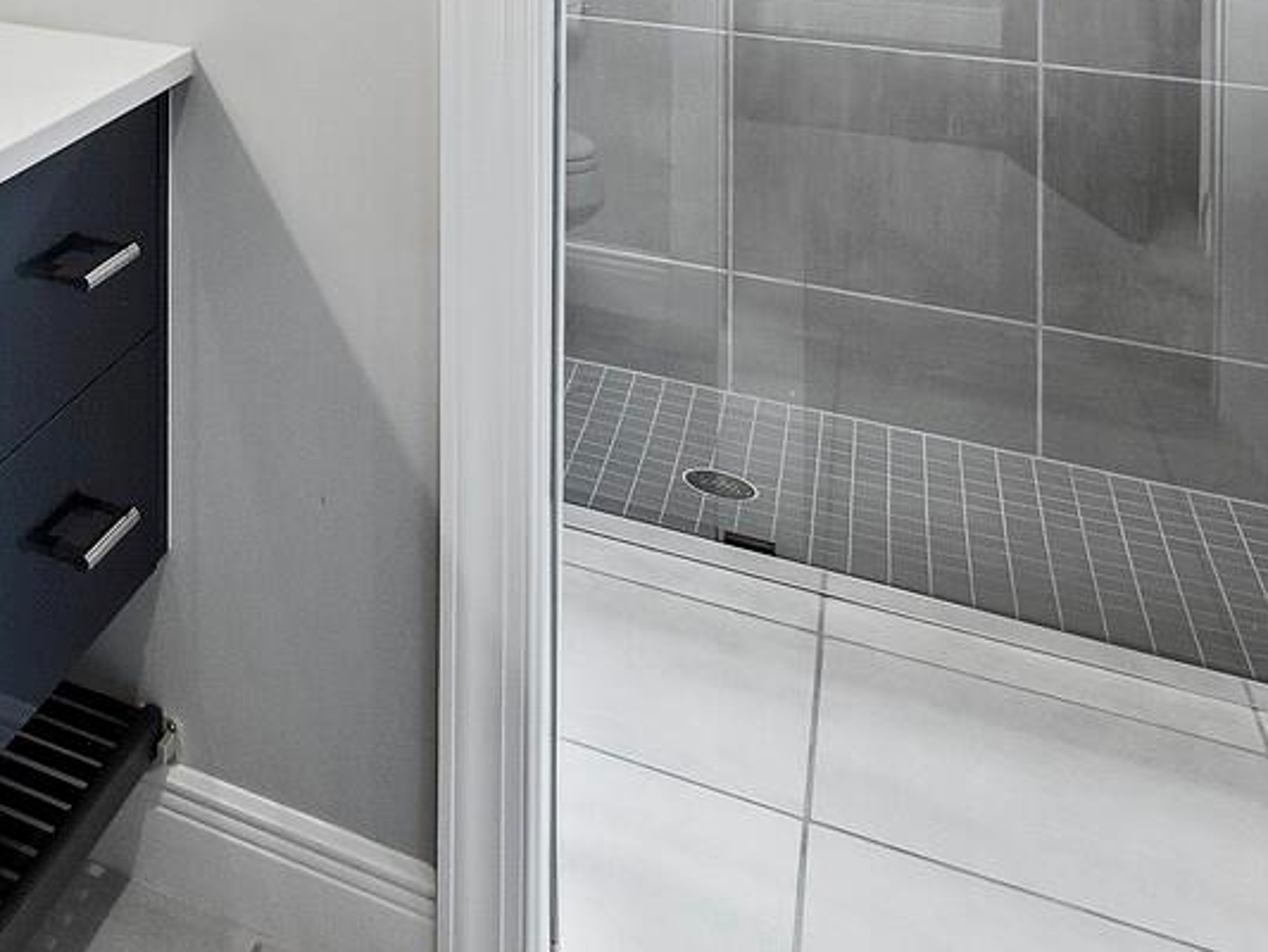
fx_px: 1539
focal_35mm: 42
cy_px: -303
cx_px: -272
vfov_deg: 28.0
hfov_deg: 35.0
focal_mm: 7
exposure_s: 1/2
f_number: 11
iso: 400
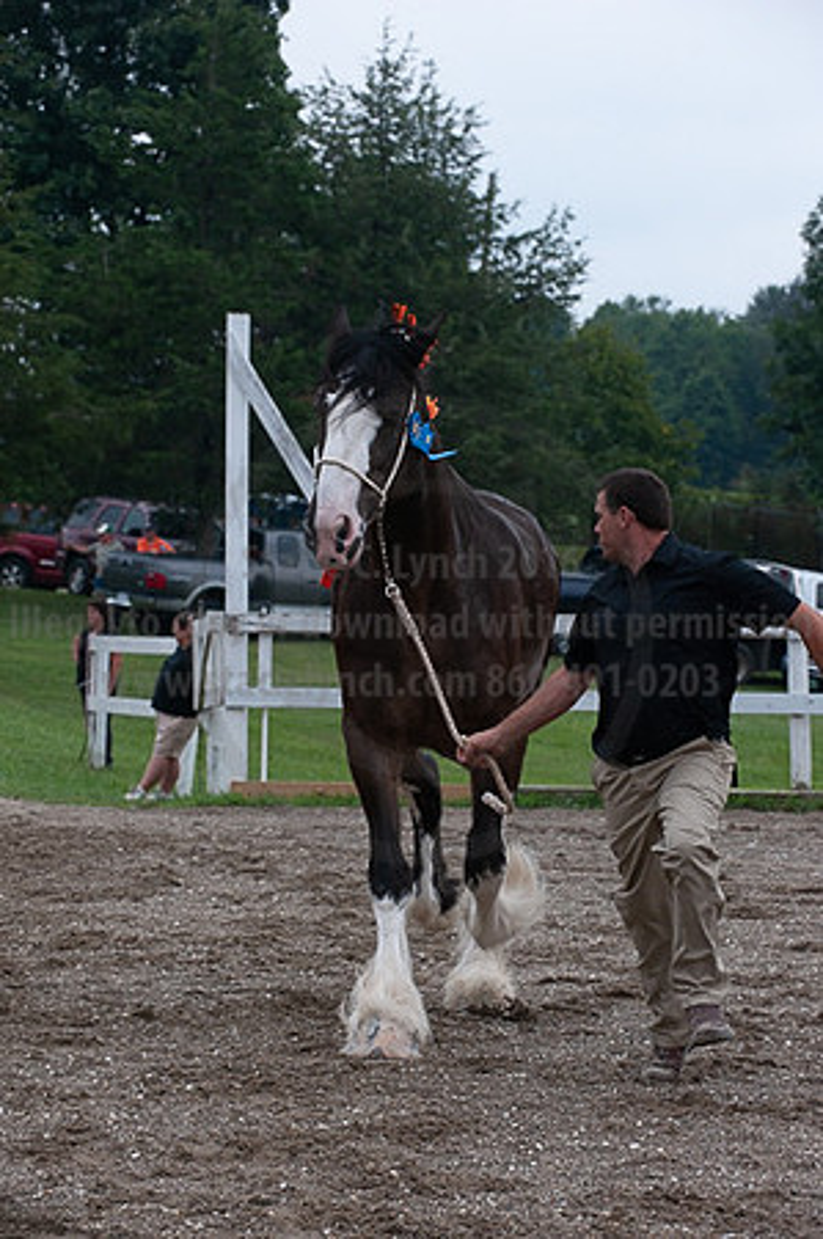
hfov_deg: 10.5
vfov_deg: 15.8
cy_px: 620
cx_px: 412
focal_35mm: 130
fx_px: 4468
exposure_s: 1/1000
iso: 1400
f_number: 5.6
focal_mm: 130
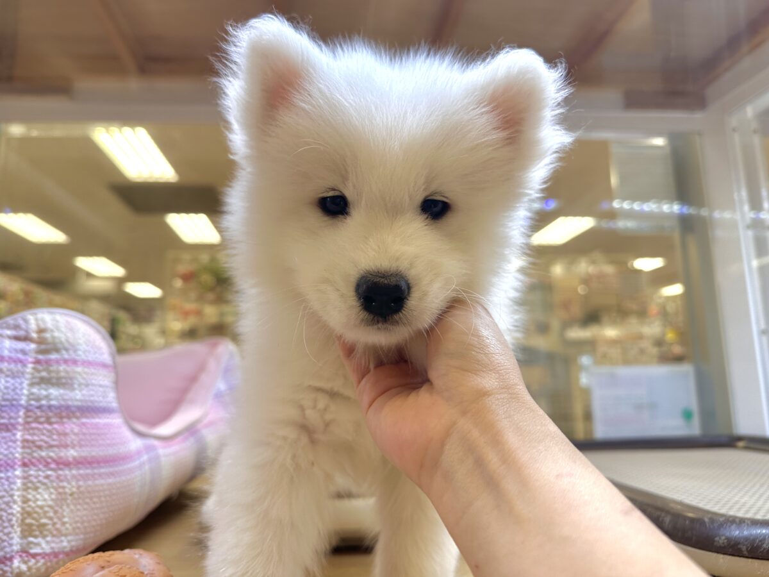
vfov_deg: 56.8
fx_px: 533
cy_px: 288
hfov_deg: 71.6
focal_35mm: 24
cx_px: 384
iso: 64
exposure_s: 1/170
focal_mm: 6.86
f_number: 1.78
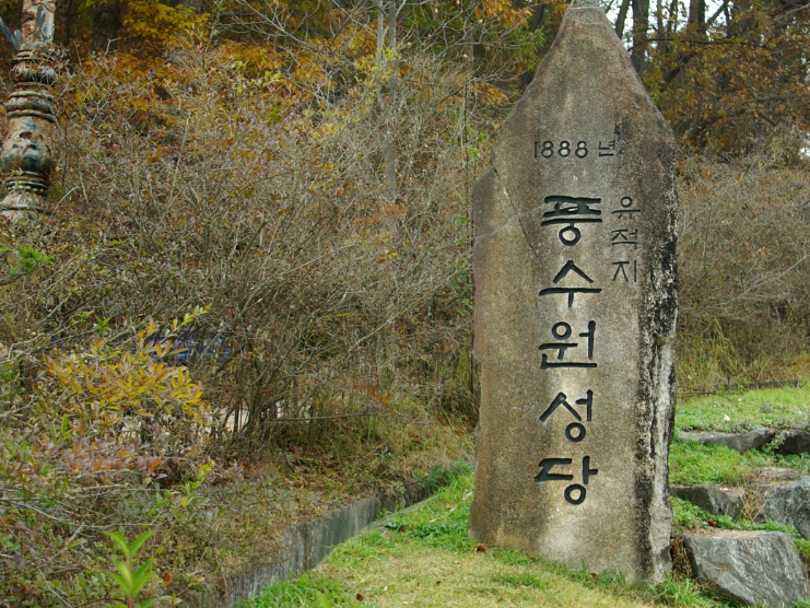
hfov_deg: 27.7
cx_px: 461
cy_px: 270
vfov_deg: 21.0
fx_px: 1638
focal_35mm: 70
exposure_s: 1/60
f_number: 4.5
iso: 100
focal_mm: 38
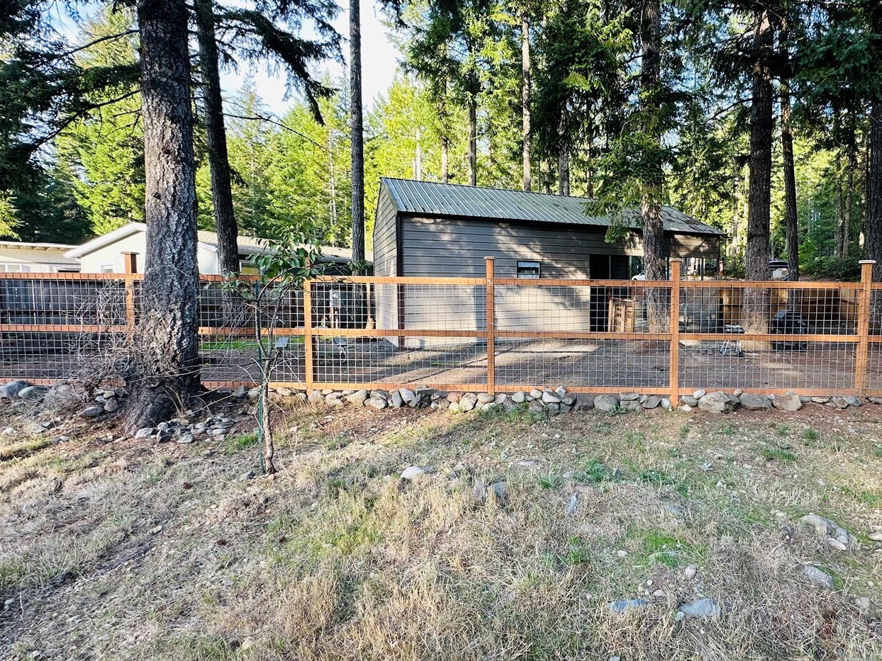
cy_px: 316
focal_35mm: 18
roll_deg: -0.1
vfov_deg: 71.6
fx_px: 459
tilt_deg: -2.9
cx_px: 559
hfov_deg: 85.8
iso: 50
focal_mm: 2.22
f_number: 2.2
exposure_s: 1/99
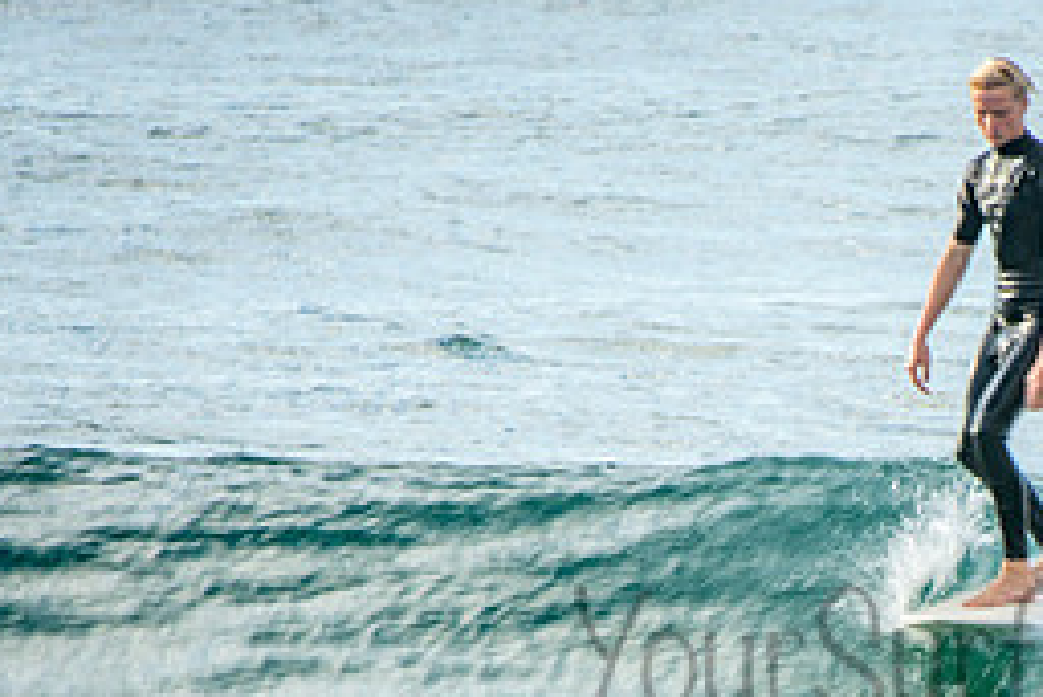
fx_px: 39423
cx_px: 994
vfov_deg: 1.0
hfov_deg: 1.5
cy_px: 613
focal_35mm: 1360
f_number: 22
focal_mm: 400
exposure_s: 1/25
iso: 100
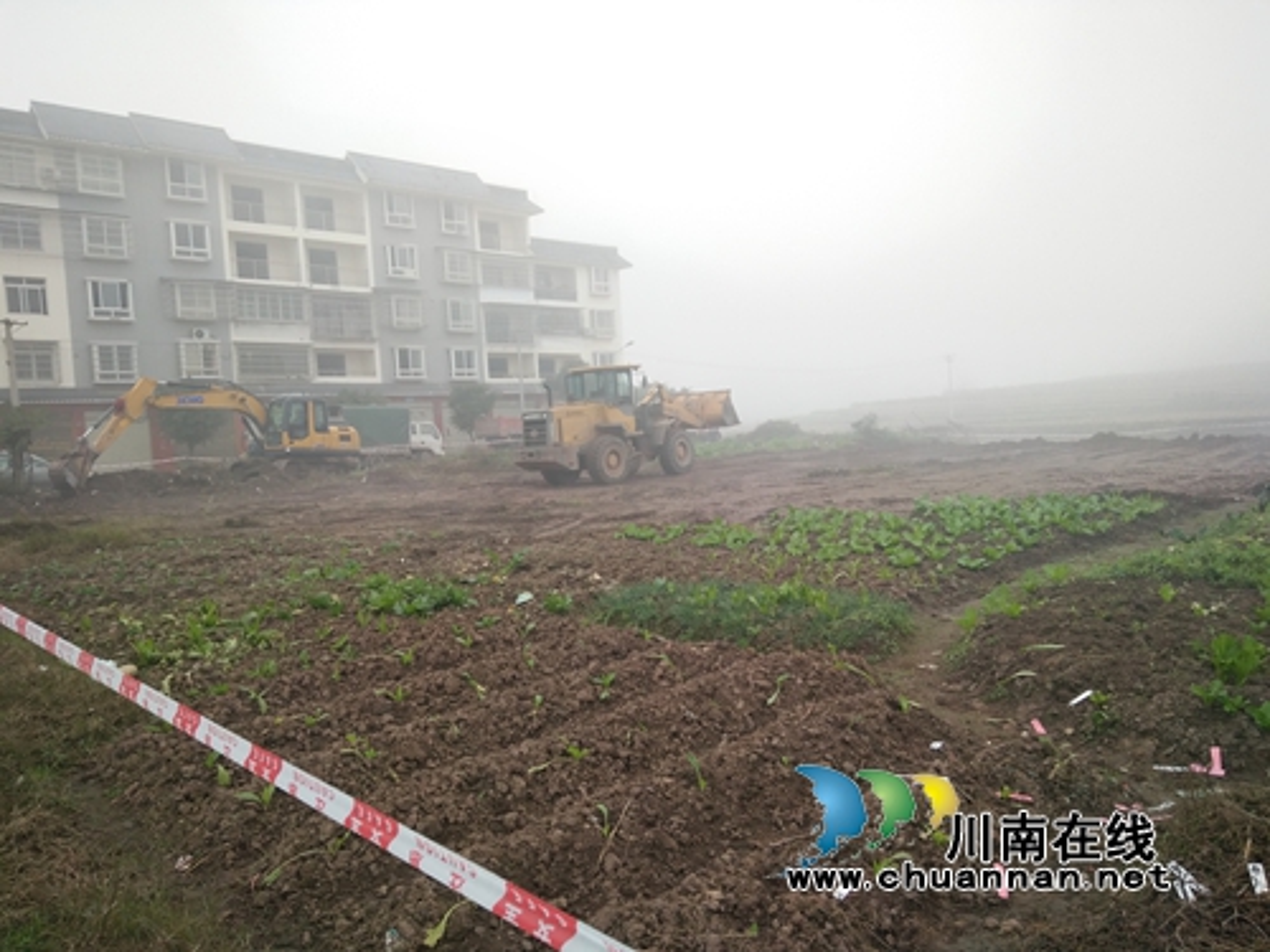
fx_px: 770
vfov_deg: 63.4
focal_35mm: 21
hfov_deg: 79.0
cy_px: 476
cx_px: 635
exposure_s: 1/118
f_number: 2.2
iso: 50
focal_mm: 3.66
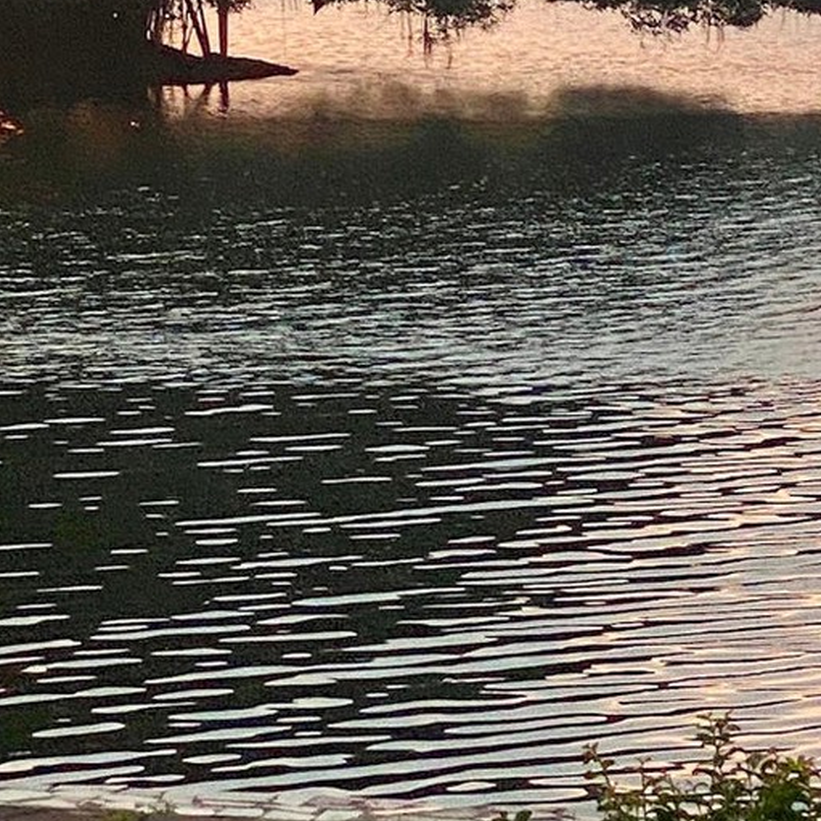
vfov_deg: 9.7
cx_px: 37
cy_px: 29
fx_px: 4830
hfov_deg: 9.7
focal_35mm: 180
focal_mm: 6
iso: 20
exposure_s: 1/648
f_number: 2
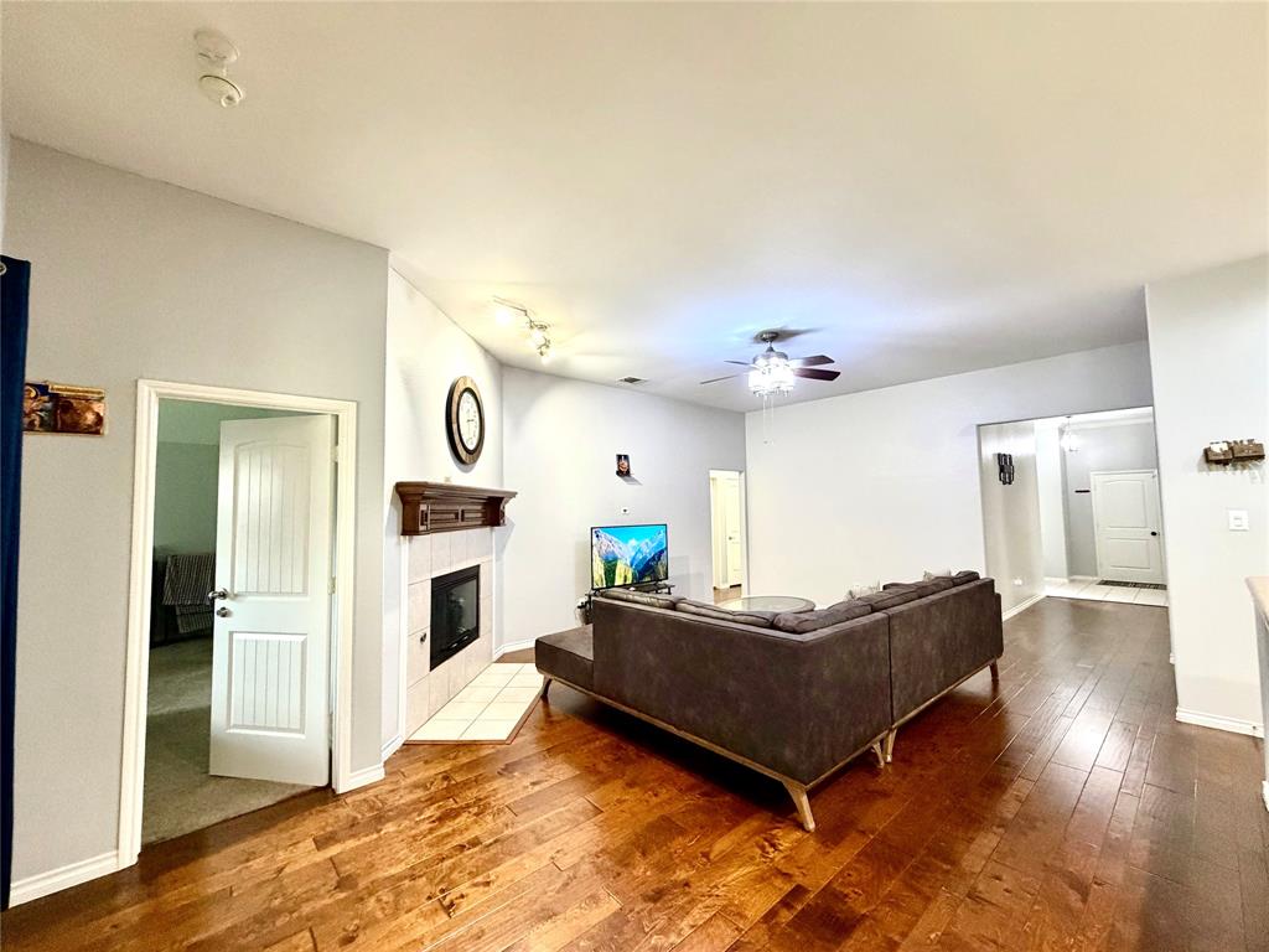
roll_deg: +1.6
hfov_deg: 102.1
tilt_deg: +3.6
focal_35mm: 14
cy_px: 476
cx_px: 634
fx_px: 513
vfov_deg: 85.7
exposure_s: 1/60
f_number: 2.2
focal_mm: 2.22
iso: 500
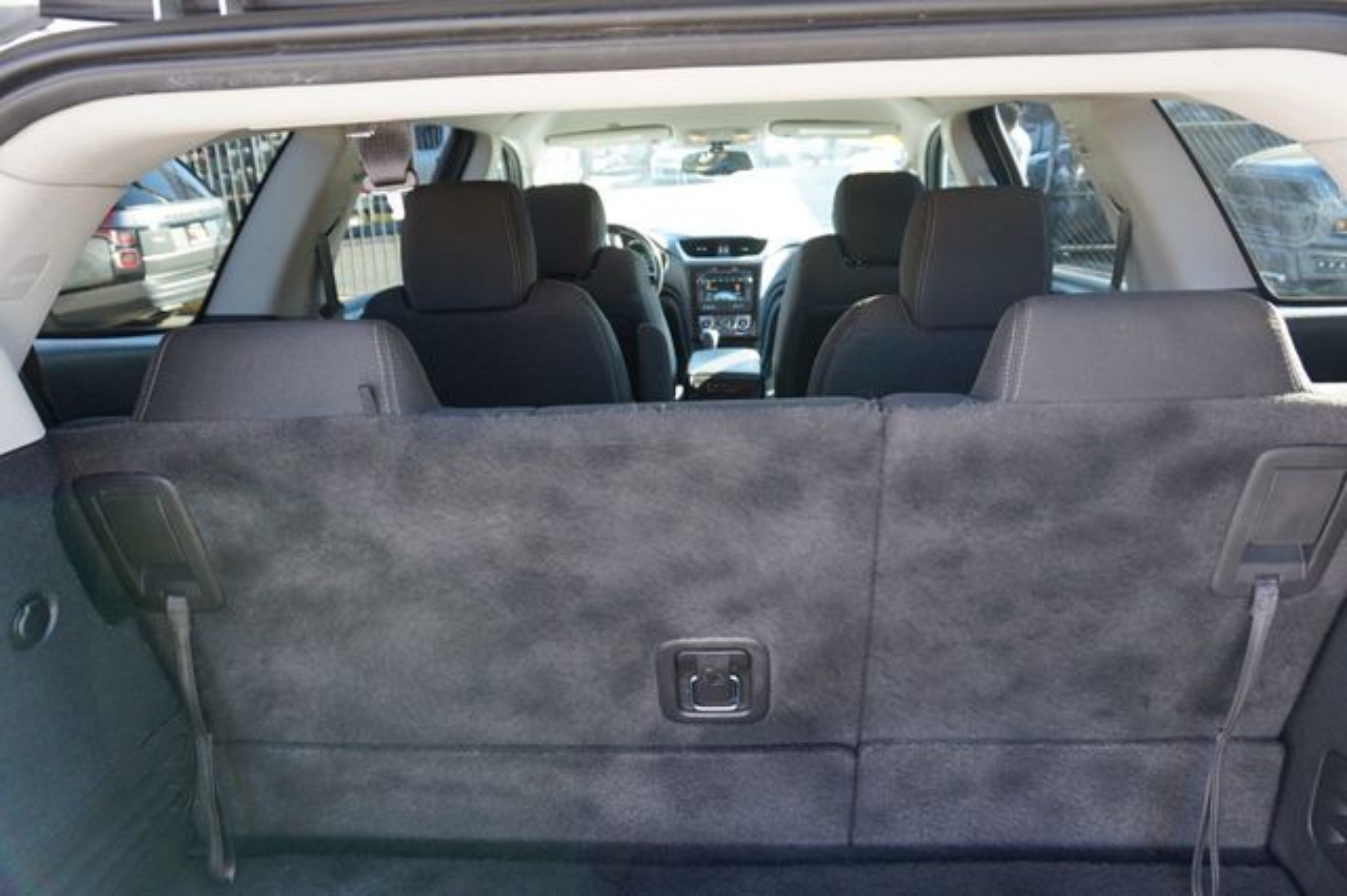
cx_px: 674
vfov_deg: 53.1
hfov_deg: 73.8
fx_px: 897
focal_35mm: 24
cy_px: 448
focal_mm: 16
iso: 800
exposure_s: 1/160
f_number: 4
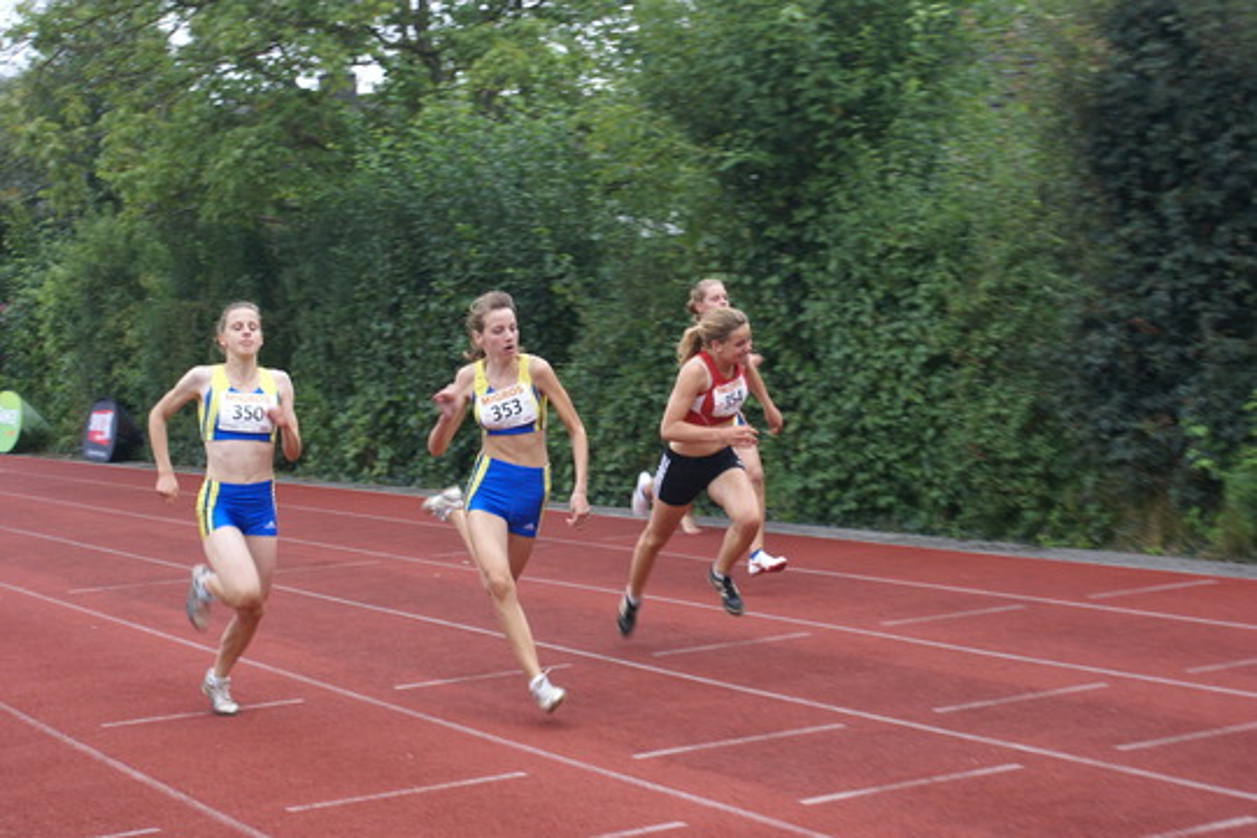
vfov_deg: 18.2
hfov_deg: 27.0
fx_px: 2619
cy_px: 419
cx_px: 628
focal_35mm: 75
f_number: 5.6
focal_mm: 50
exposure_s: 1/160
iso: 400
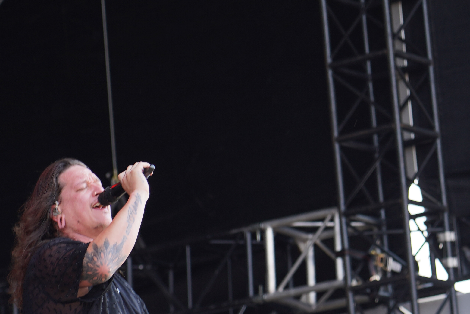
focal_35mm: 252
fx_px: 3290
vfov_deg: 5.4
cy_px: 266
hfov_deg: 8.2
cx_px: 225
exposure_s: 1/160
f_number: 4.5
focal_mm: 105
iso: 100
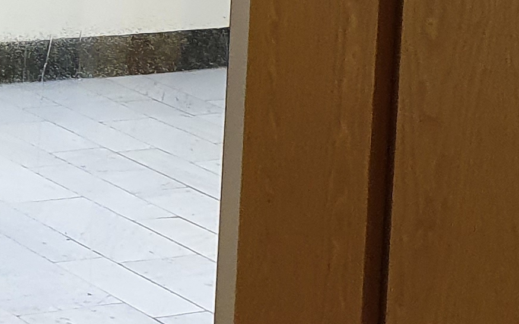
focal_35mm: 127
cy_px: -205
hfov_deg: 14.1
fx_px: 1796
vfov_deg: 9.9
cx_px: -492
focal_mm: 4.32
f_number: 2.4
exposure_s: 1/50
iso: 250
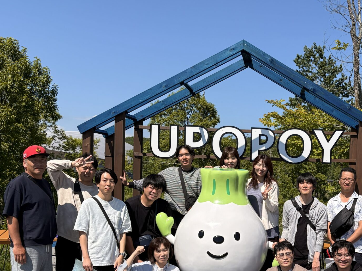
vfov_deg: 29.8
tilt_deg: -1.6
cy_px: 199
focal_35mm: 48
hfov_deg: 38.6
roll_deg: -0.7
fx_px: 502
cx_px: 273
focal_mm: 5.96
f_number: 1.6
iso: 64
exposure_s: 1/4329
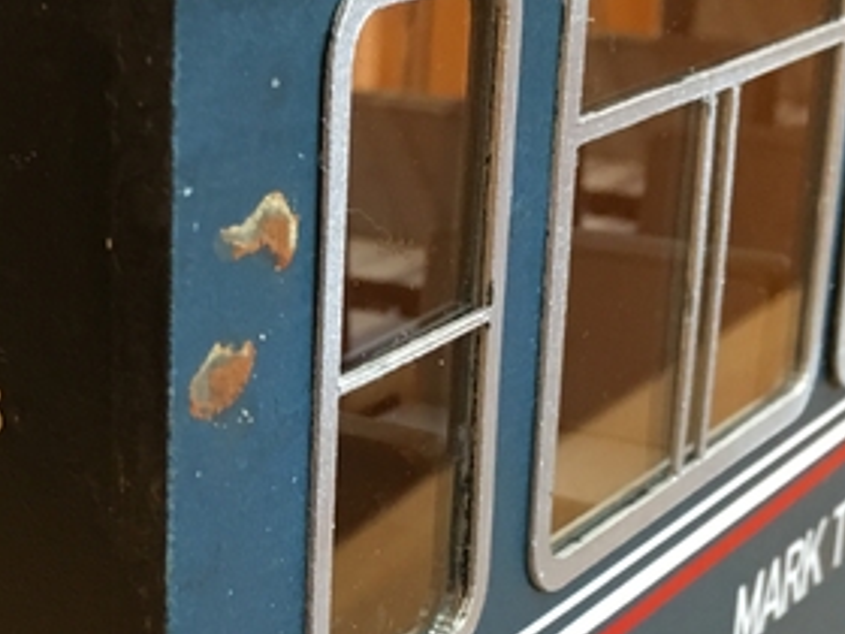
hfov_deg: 22.5
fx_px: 2026
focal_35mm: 83
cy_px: 480
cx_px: -39
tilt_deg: -18.4
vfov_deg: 17.7
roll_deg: +1.6
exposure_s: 1/33
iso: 160
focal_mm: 4.15
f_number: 2.2
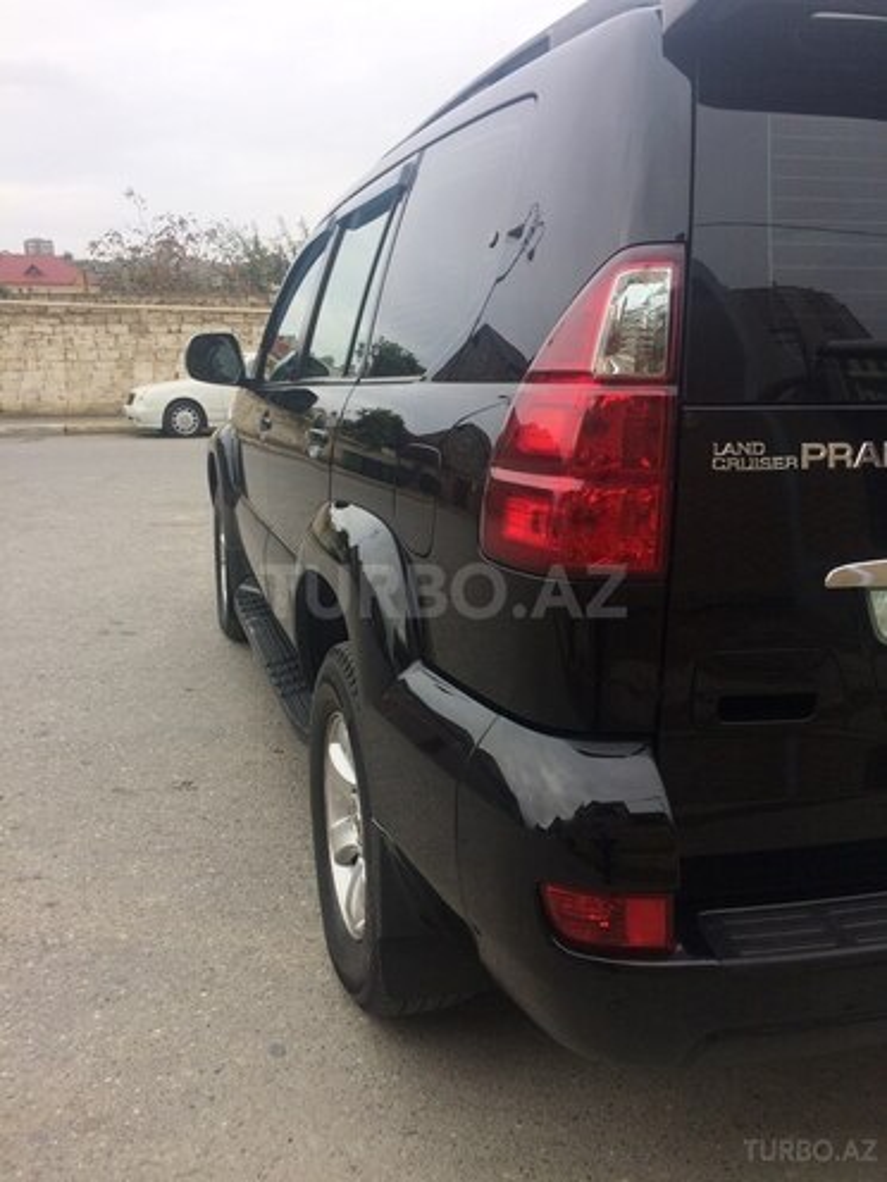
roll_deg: +0.6
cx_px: 444
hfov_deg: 48.2
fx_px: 991
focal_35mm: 29
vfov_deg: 61.7
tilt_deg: -17.3
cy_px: 591
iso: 32
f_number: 2.2
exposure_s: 1/695
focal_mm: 4.15
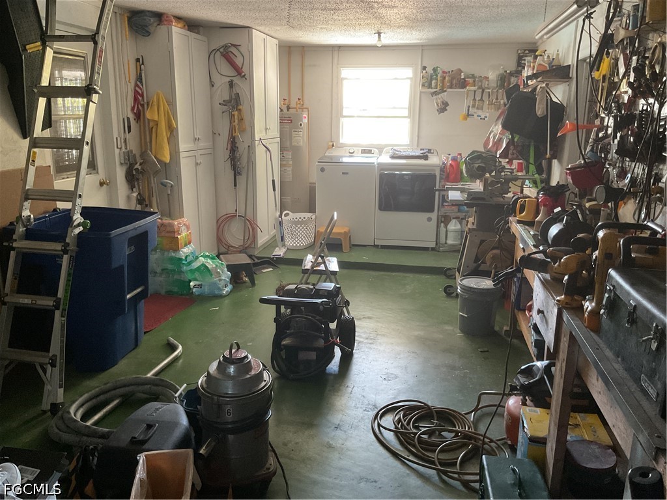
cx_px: 334
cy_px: 250
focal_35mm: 29
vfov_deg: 48.2
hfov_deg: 61.7
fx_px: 559
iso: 250
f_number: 1.8
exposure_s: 1/30
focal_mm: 3
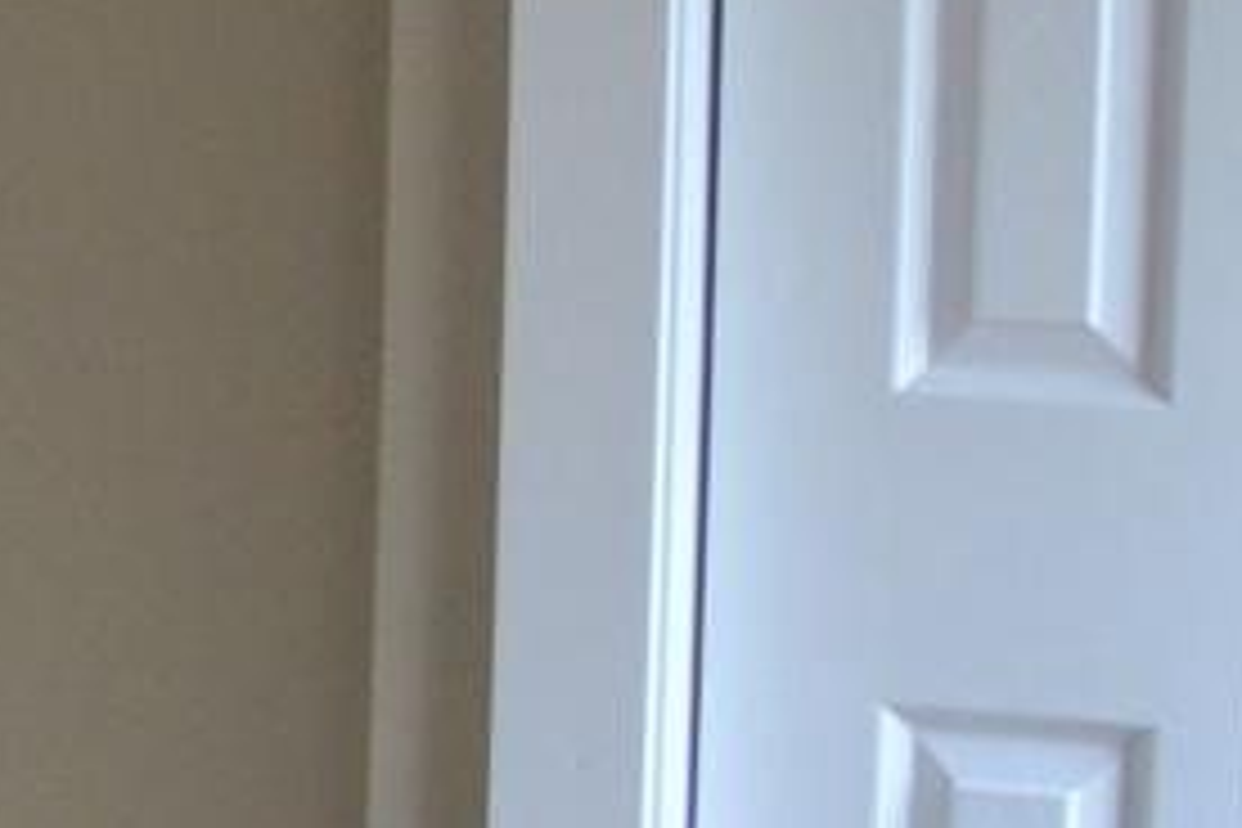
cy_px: 628
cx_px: -2700
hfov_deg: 8.4
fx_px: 6899
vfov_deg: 6.9
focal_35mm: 200
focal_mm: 18
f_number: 5
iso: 400
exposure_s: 1/100
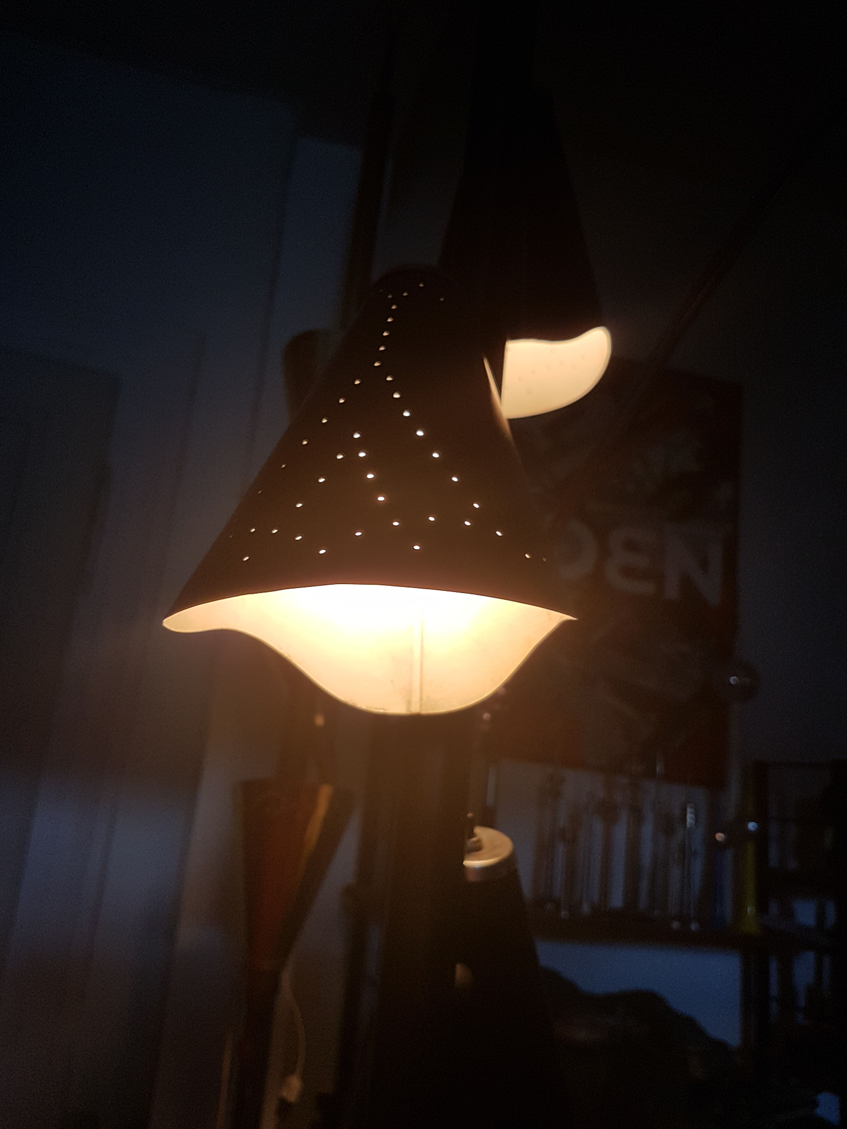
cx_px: 424
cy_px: 564
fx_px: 848
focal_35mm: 26
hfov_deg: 53.1
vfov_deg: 67.3
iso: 40
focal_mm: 4.2
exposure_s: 1/100
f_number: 1.7
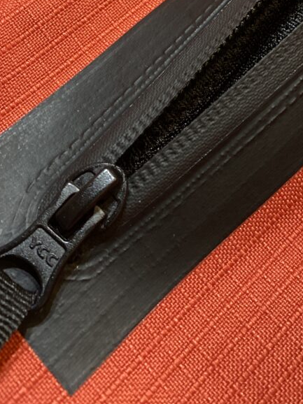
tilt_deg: -43.2
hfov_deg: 24.2
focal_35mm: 60
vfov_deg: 29.0
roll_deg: +0.1
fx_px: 701
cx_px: 221
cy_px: -46
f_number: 1.8
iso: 400
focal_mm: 4.25
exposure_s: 1/50
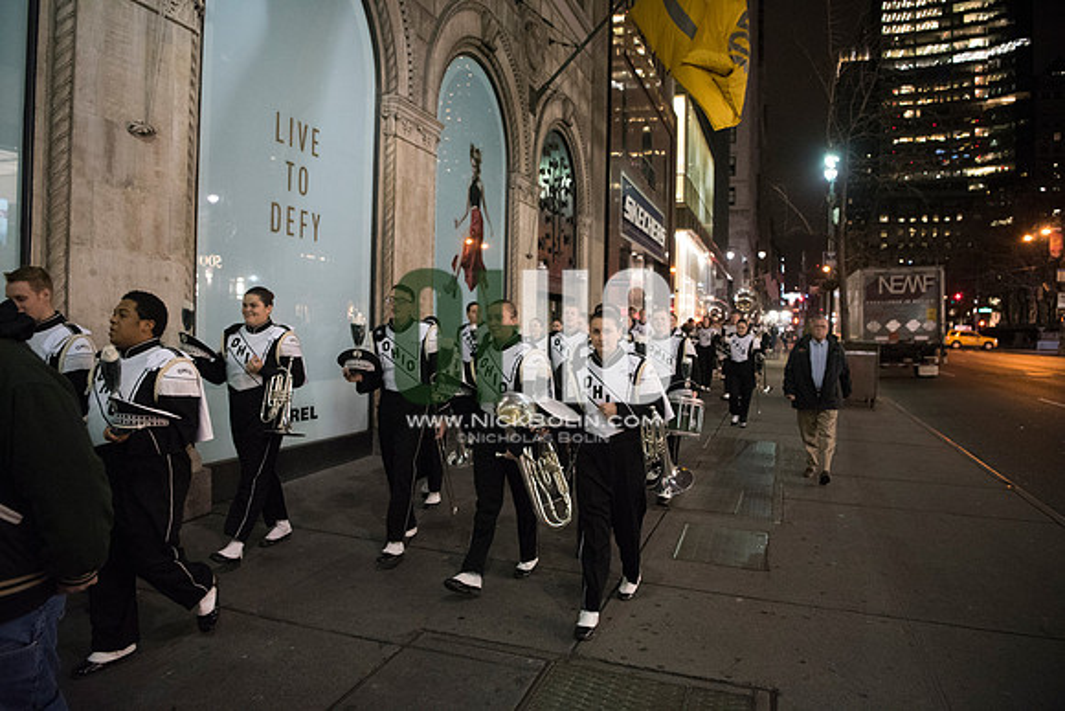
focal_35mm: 24
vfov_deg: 53.2
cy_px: 356
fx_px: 710
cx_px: 532
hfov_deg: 73.7
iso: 8000
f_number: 2.8
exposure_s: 1/160
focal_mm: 24
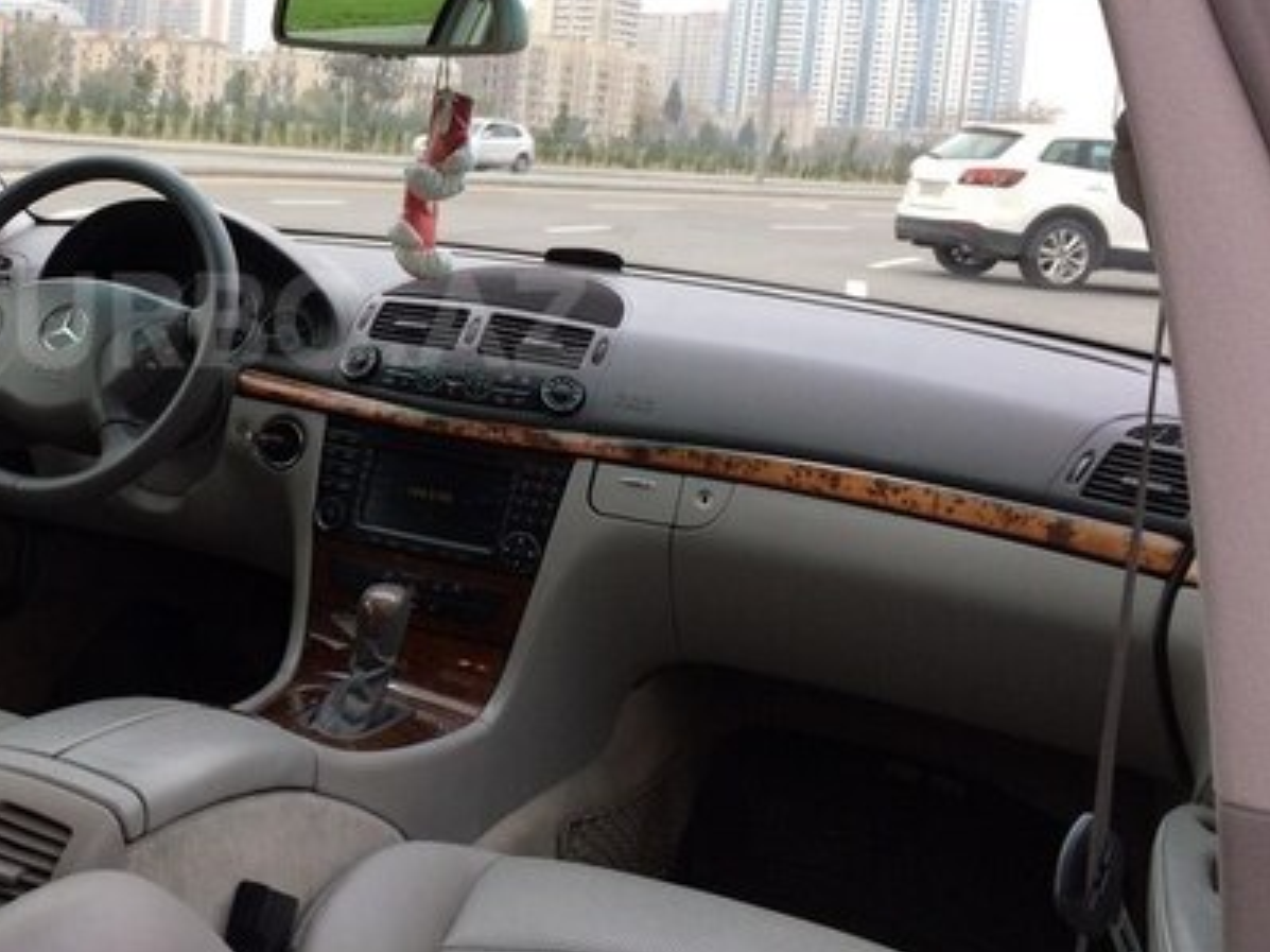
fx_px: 1761
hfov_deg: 38.3
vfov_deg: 30.0
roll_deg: -4.3
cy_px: 320
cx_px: 261
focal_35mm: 48
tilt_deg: -7.0
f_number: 2.2
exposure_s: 1/50
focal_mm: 4.15
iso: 50
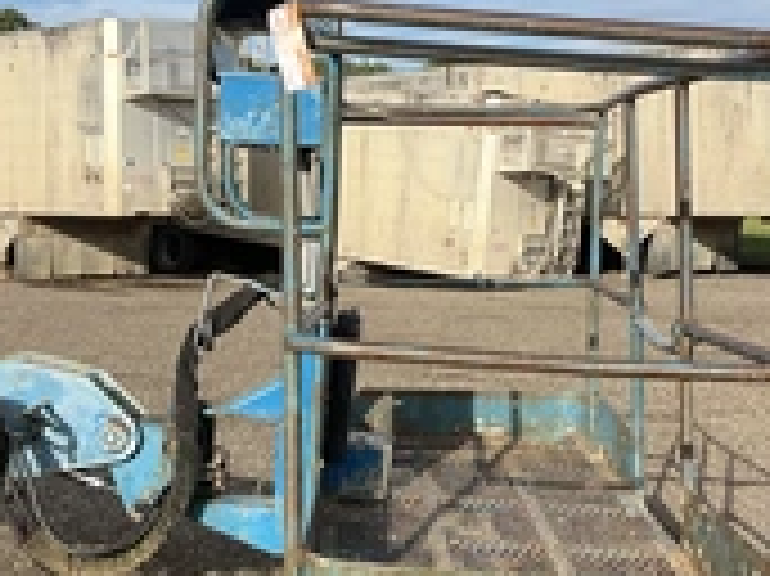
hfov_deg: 28.6
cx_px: 410
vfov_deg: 21.6
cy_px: 315
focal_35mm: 68
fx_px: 1512
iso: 25
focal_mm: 3
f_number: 1.8
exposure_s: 1/2058
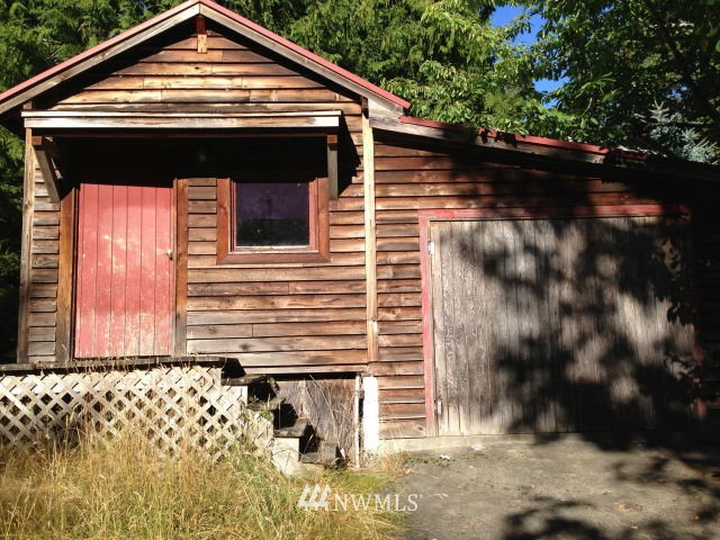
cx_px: 360
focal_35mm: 33
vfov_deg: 42.9
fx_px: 686
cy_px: 270
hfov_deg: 55.4
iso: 50
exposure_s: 1/861
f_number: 2.4
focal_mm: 4.13
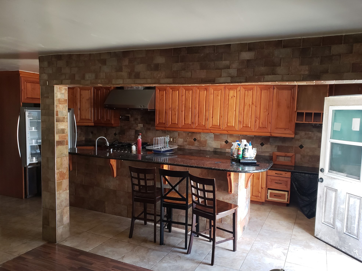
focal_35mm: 27
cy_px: 140
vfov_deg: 51.3
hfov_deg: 65.3
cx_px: 185
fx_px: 282
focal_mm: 4.3
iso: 250
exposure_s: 1/41
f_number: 2.4
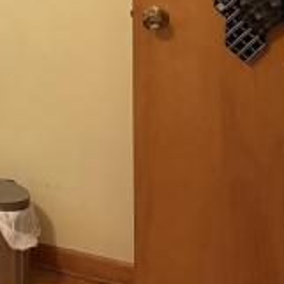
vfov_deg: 17.5
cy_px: -49
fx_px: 882
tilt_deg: -8.9
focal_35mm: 95
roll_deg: +4.2
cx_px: -273
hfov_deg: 15.1
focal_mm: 5.96
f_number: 1.6
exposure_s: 1/60
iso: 400
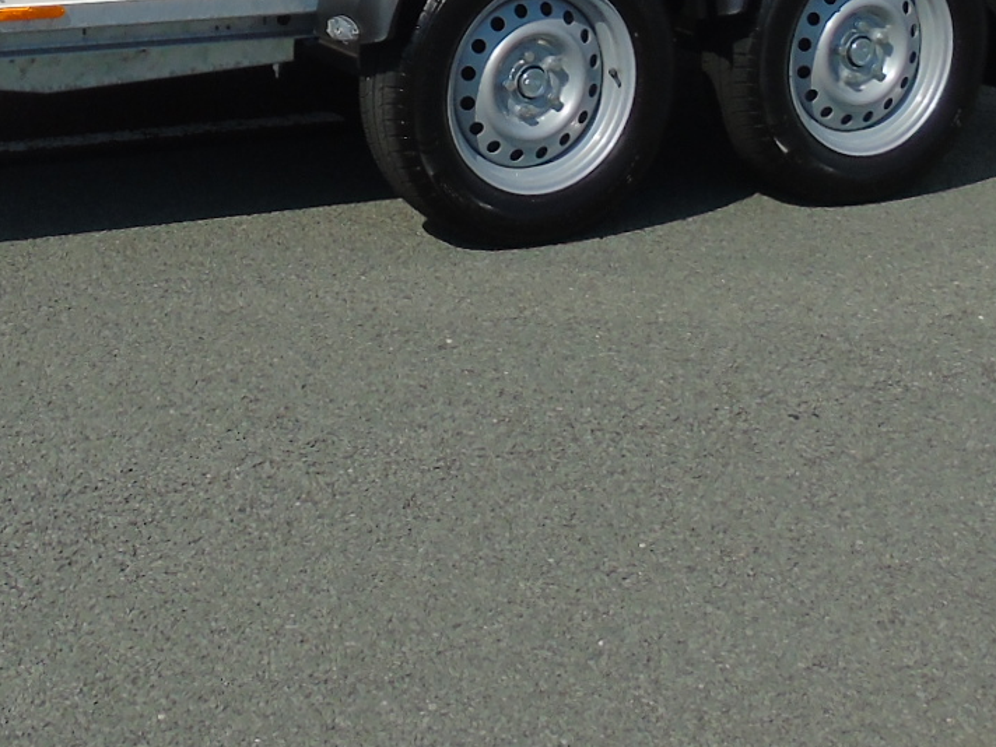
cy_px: -259
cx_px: 277
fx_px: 2618
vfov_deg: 15.4
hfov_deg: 21.4
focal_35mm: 91
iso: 80
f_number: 4
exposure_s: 1/1000
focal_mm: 4.4
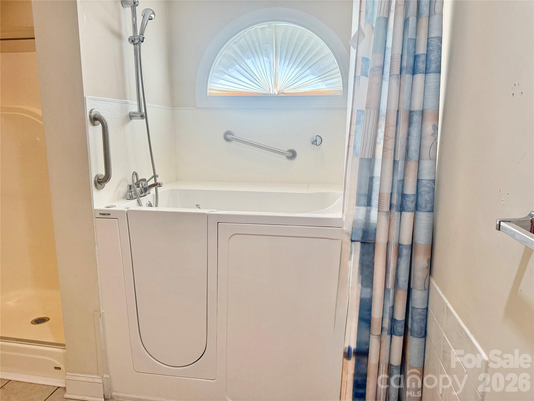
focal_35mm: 24
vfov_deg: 56.8
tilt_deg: -10.7
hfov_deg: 71.6
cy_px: 200
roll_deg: -0.4
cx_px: 267
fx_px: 370
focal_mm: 6.76
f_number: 1.78
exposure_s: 1/234
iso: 160
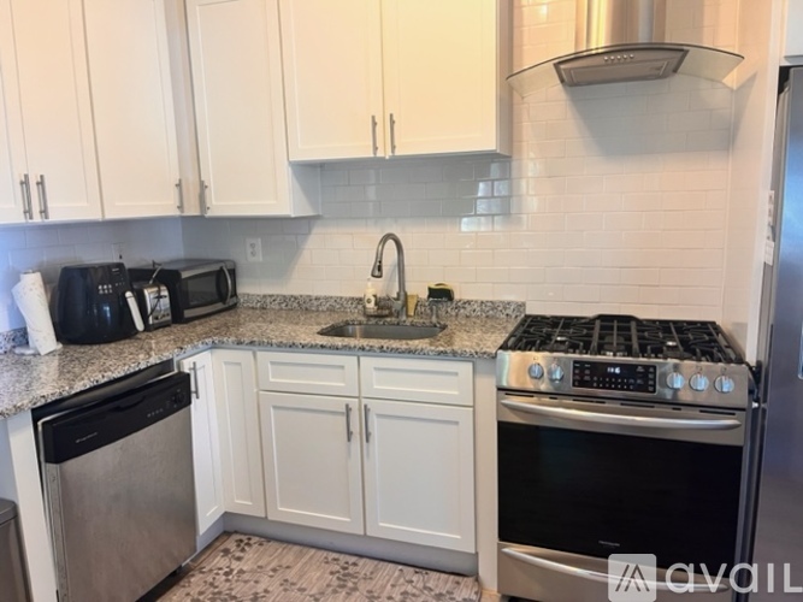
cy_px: 301
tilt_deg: -10.3
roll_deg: +0.7
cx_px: 402
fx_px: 603
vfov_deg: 53.0
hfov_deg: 67.3
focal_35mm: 26
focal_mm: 5.1
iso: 100
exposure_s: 1/60
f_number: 1.6
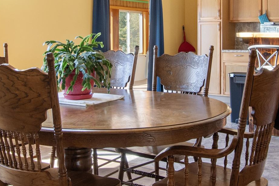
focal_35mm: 53
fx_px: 411
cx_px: 150
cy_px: 34
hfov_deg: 37.5
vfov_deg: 25.0
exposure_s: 1/25
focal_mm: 11
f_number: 8
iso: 100
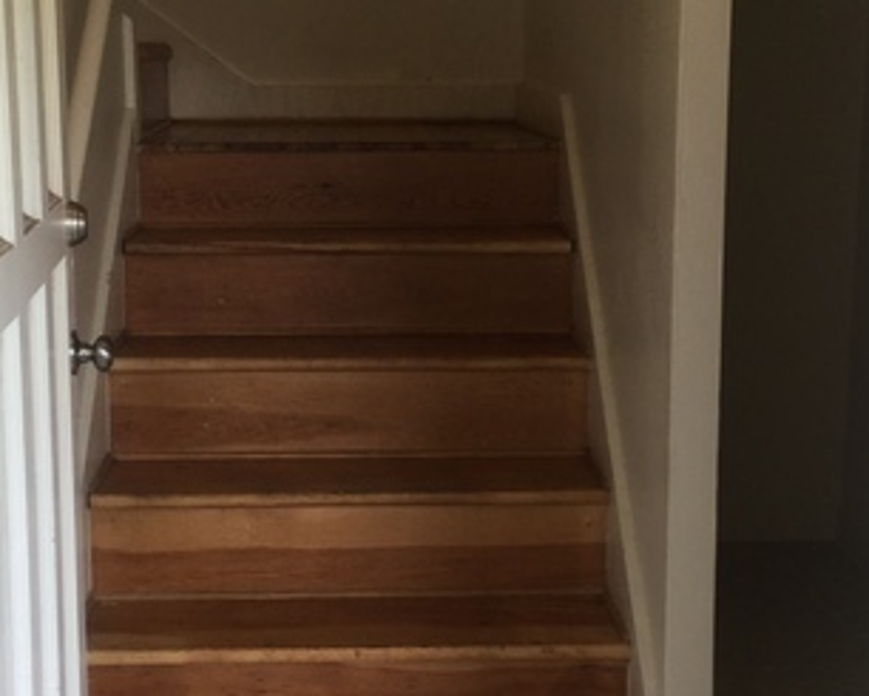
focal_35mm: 66
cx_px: 364
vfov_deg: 23.2
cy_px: 357
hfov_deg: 28.7
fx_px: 1698
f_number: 2.4
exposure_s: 1/60
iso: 32
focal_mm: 3.3
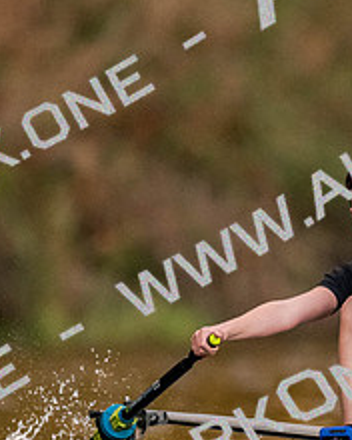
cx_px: 362
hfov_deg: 0.7
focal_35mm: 2223
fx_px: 28949
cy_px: 322
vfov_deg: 0.9
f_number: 4
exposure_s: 1/2000
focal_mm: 600
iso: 4500
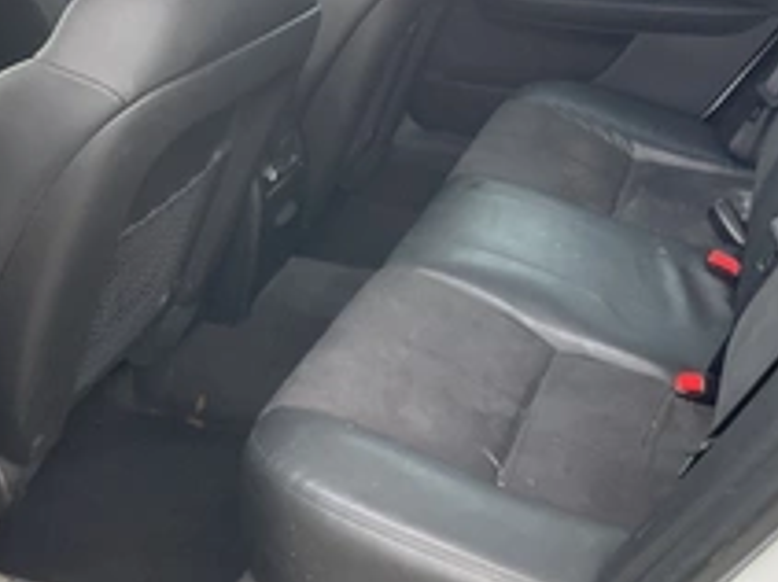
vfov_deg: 26.0
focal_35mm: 55
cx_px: 442
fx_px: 1235
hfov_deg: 34.9
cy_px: 103
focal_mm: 3
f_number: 1.8
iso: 32
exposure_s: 1/172
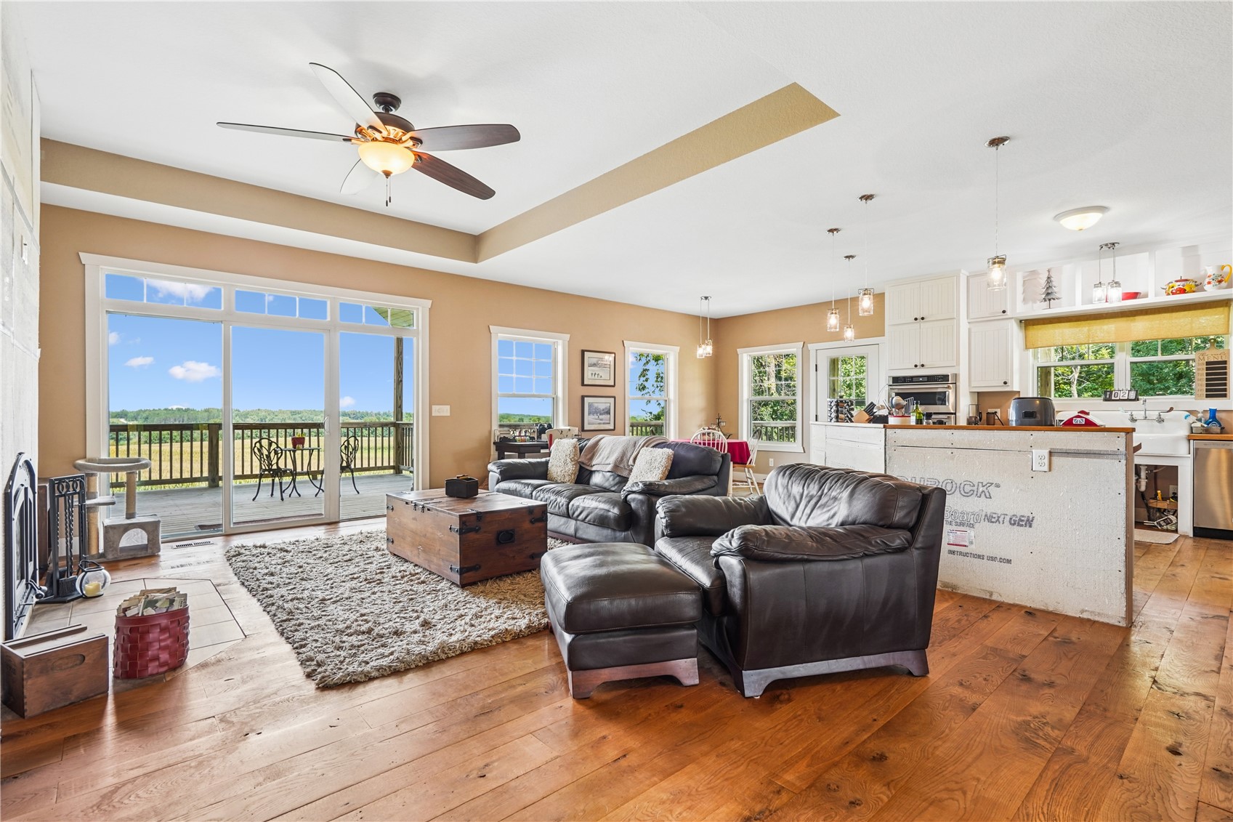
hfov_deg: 96.7
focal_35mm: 16
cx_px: 616
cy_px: 411
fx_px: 548
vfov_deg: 73.7
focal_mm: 16
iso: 400
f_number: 9
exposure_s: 1/25
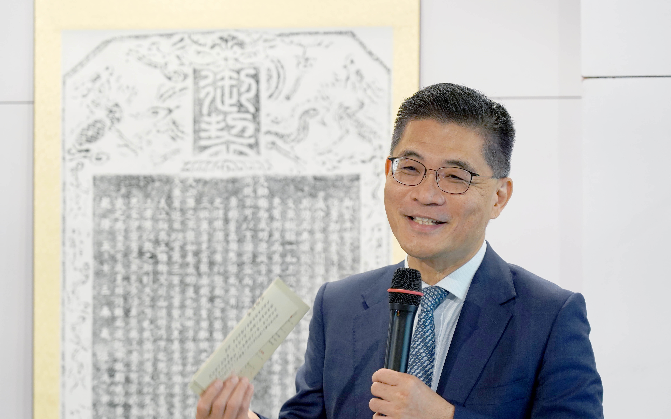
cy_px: 253
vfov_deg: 11.3
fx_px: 2121
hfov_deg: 18.0
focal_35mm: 116
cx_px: 330
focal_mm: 96
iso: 2500
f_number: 4
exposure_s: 1/125
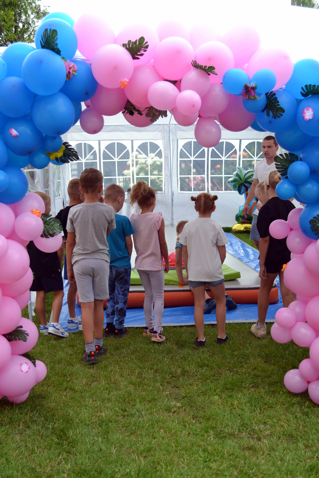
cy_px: 239
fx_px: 578
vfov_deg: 45.0
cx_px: 160
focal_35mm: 44
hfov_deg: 30.8
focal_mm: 29
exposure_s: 1/500
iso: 640
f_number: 4.5
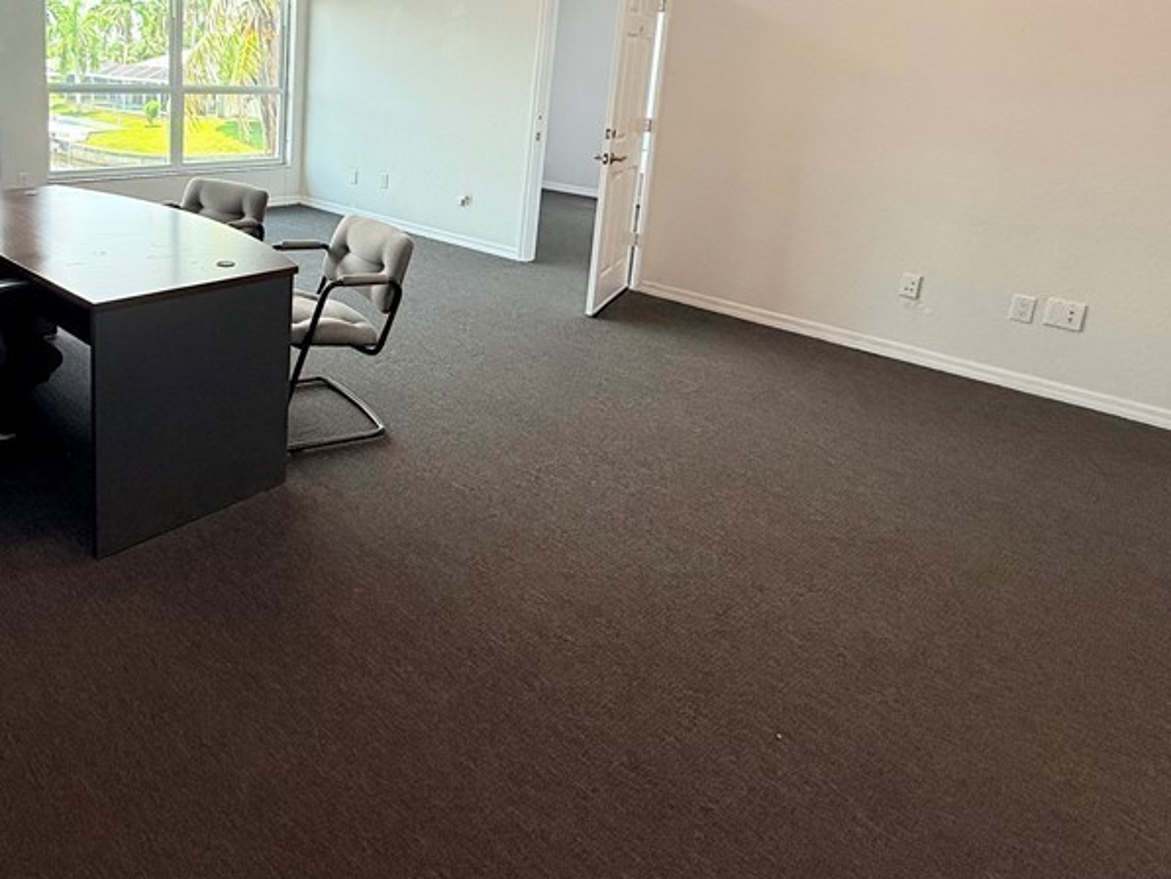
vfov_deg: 54.0
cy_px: 212
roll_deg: -3.6
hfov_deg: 67.7
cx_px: 314
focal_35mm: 24
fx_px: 812
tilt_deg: -11.2
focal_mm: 2.22
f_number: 2.2
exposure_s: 1/194
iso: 64
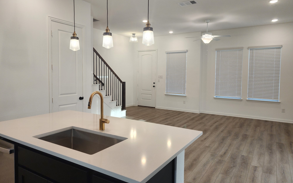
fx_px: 200
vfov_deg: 49.3
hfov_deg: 72.5
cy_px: 88
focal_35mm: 25
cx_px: 147
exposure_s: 1/120
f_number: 1.8
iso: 100
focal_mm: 6.4
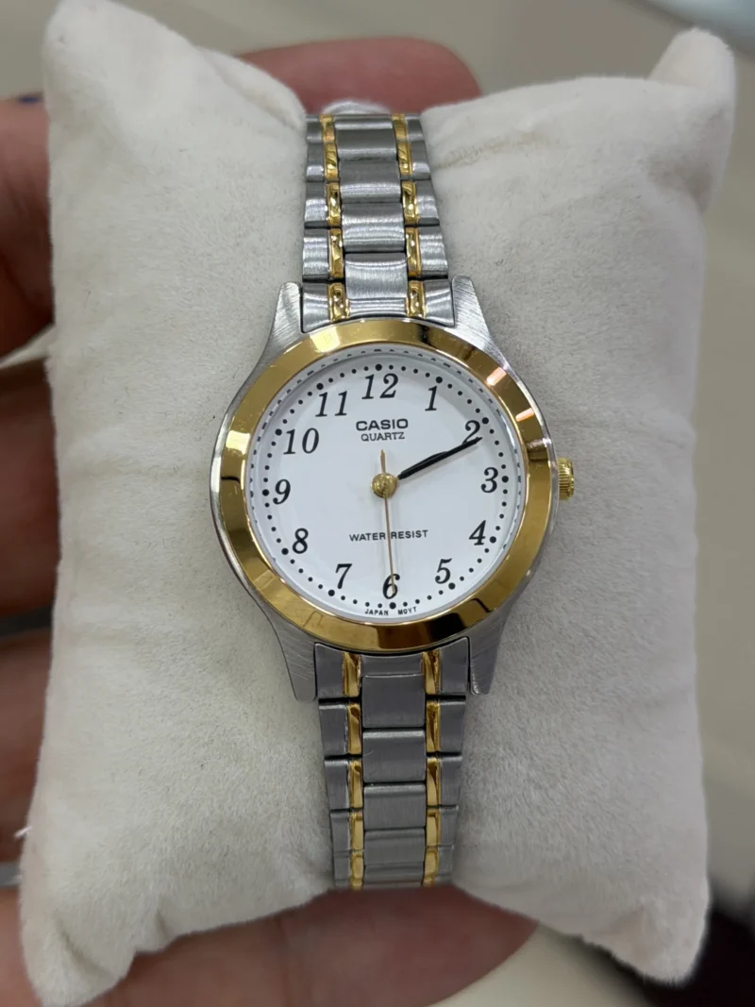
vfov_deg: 39.7
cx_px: 378
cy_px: 504
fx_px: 1396
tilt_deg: -63.3
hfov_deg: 30.3
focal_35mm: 48
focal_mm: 6.76
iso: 64
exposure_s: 1/490
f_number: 1.78
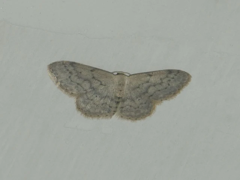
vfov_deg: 3.2
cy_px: 90
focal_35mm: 469
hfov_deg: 4.2
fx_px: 3252
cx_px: 120
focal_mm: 84
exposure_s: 1/125
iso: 80
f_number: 5.6
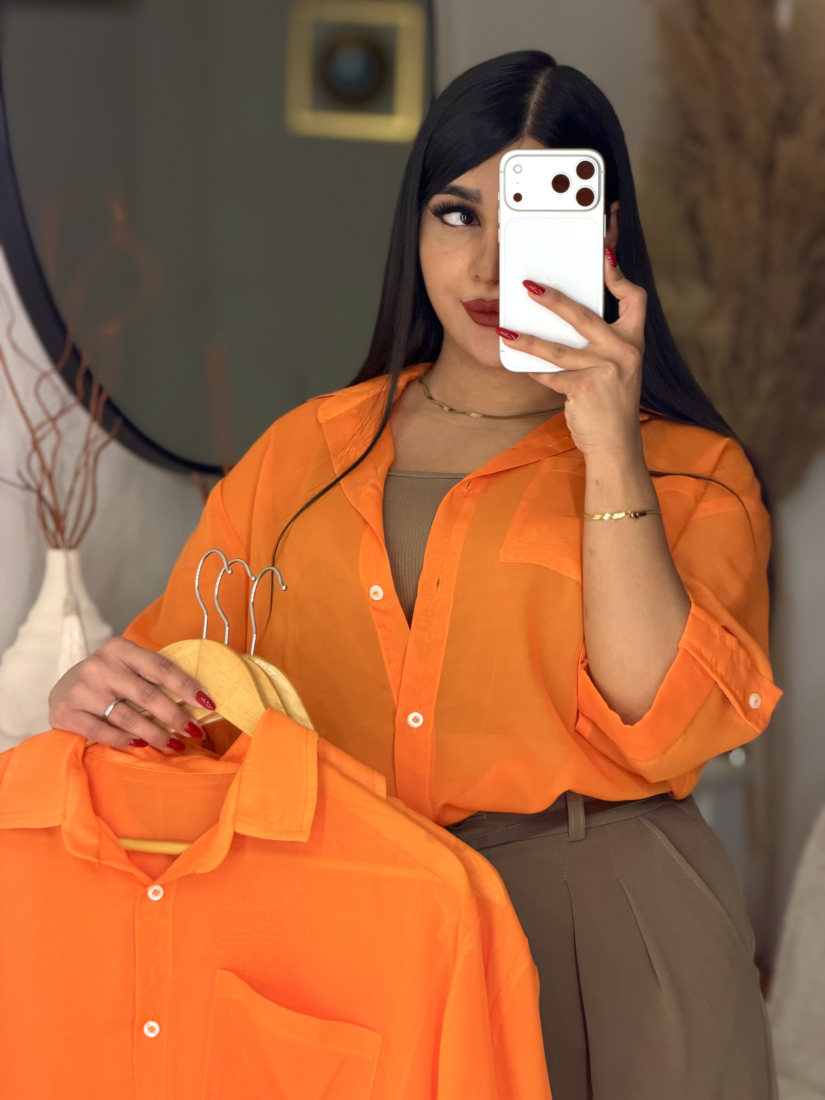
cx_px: 412
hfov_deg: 14.8
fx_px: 3178
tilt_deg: -7.9
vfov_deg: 19.6
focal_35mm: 100
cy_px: 550
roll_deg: -0.7
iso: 100
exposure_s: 1/100
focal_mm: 16.89
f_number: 2.8
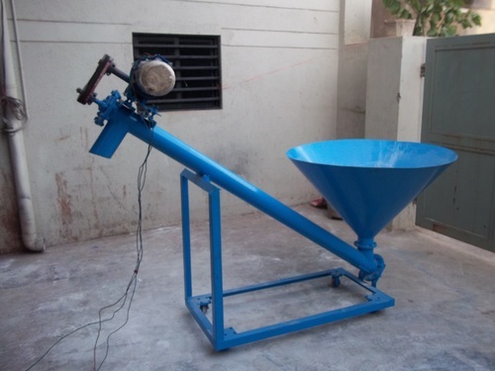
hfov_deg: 56.8
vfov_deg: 44.2
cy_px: 186
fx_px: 458
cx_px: 248
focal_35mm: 32
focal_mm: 5.7
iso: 80
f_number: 2.9
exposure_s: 1/200
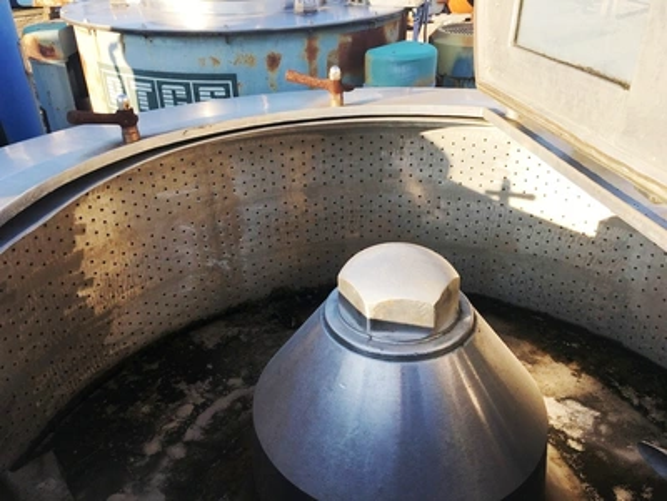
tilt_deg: -32.7
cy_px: 250
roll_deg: +1.6
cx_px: 334
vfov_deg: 48.2
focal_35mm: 29
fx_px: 559
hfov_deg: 61.7
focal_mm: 4.15
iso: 25
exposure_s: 1/430
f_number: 2.2
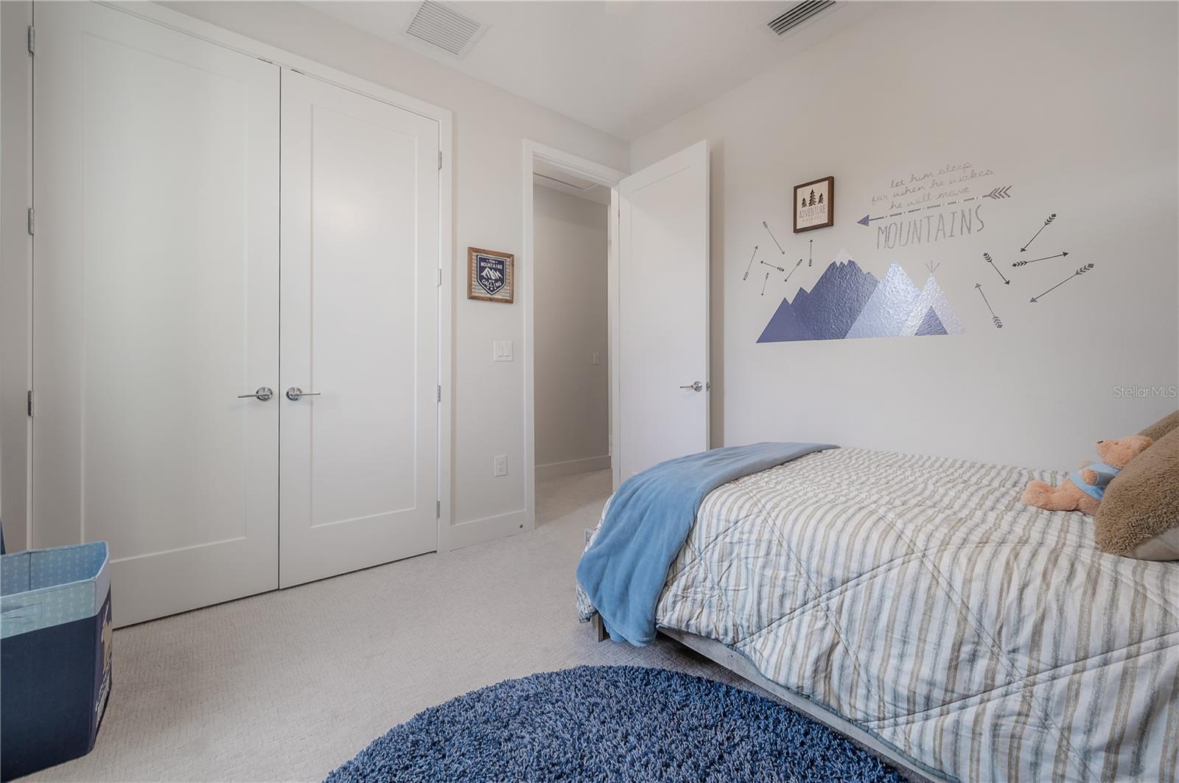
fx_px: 458
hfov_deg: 104.3
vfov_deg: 81.1
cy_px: 392
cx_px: 590
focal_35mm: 14
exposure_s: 1/30
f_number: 10
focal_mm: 14
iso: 320
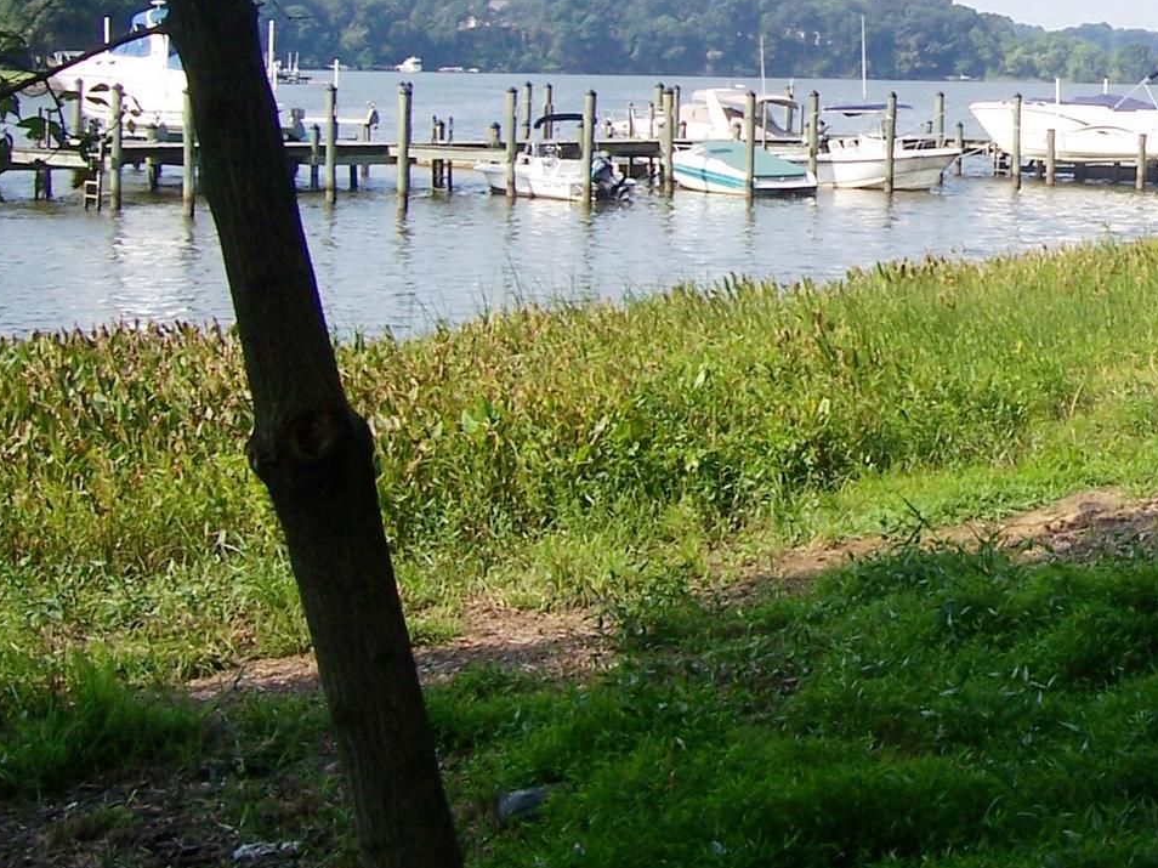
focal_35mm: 73
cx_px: 1075
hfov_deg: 25.7
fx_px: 2441
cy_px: 129
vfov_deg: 19.9
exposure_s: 1/250
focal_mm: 5.6
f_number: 5.6
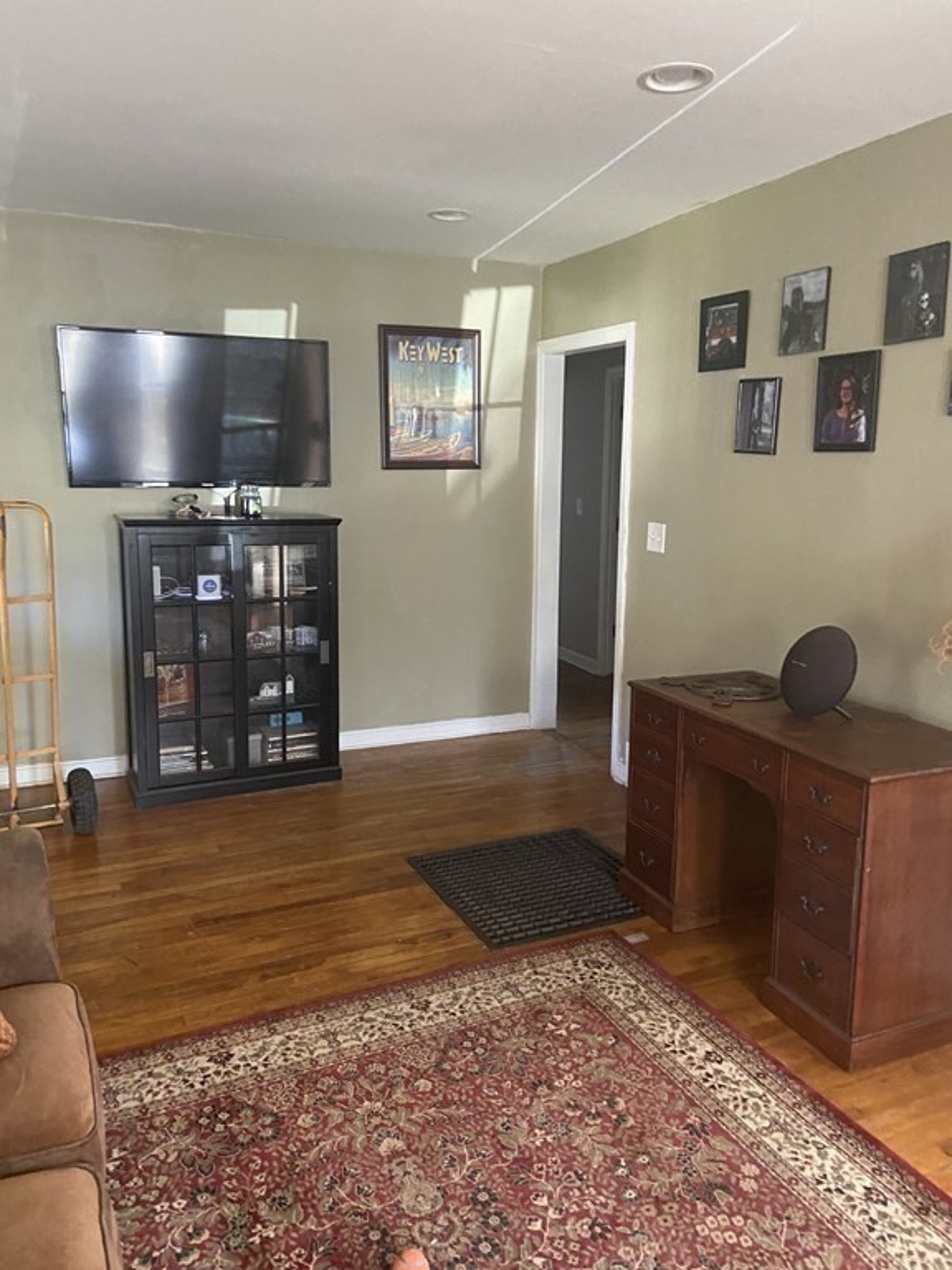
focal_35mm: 26
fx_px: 953
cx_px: 476
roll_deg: -1.5
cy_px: 635
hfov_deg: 53.1
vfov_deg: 67.3
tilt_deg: -7.7
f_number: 1.8
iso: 640
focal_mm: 4.25
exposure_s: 1/40
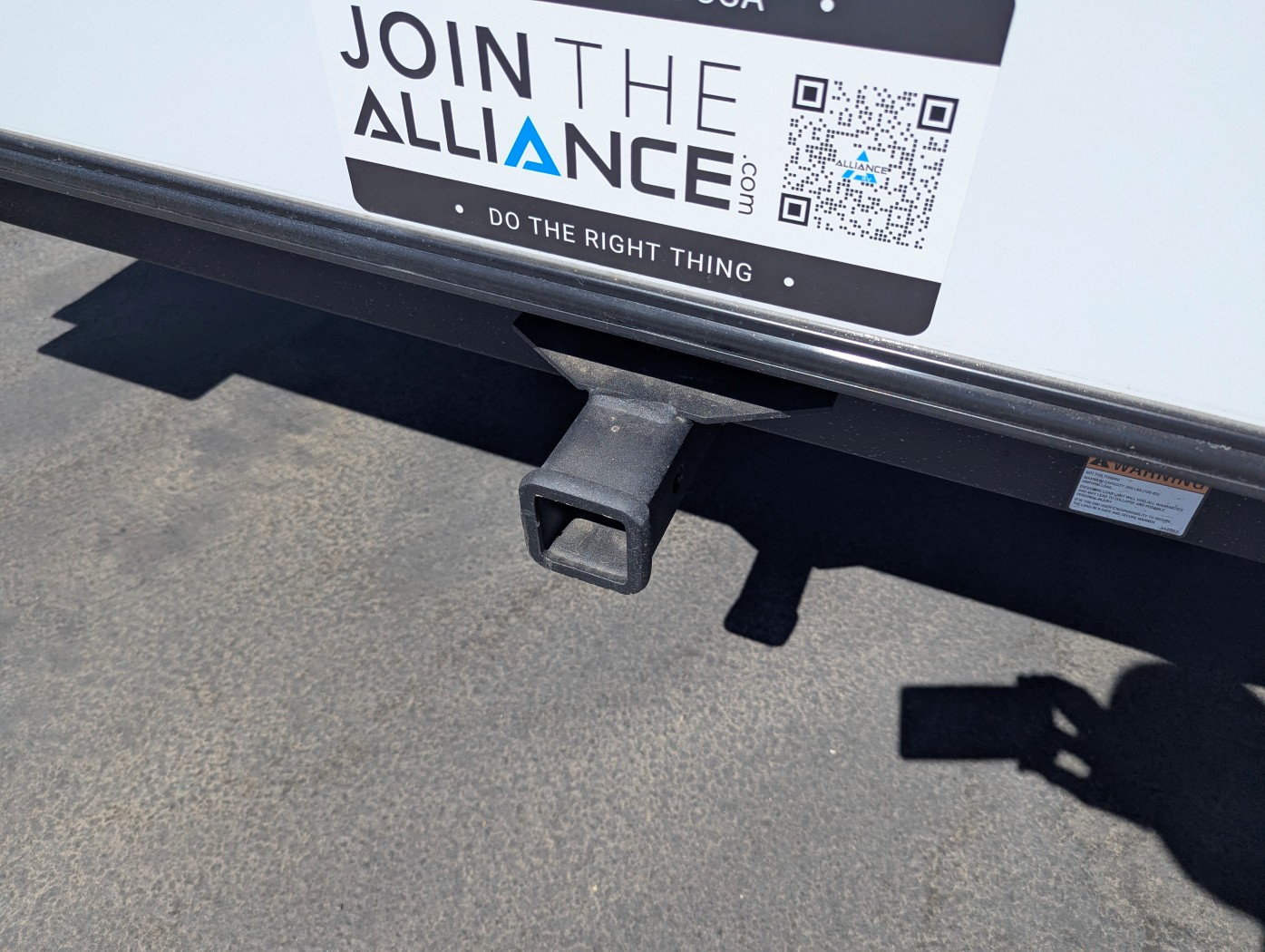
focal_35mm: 24
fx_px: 878
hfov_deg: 71.5
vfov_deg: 56.9
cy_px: 476
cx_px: 632
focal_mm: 6.81
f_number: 1.85
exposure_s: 1/2513
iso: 44
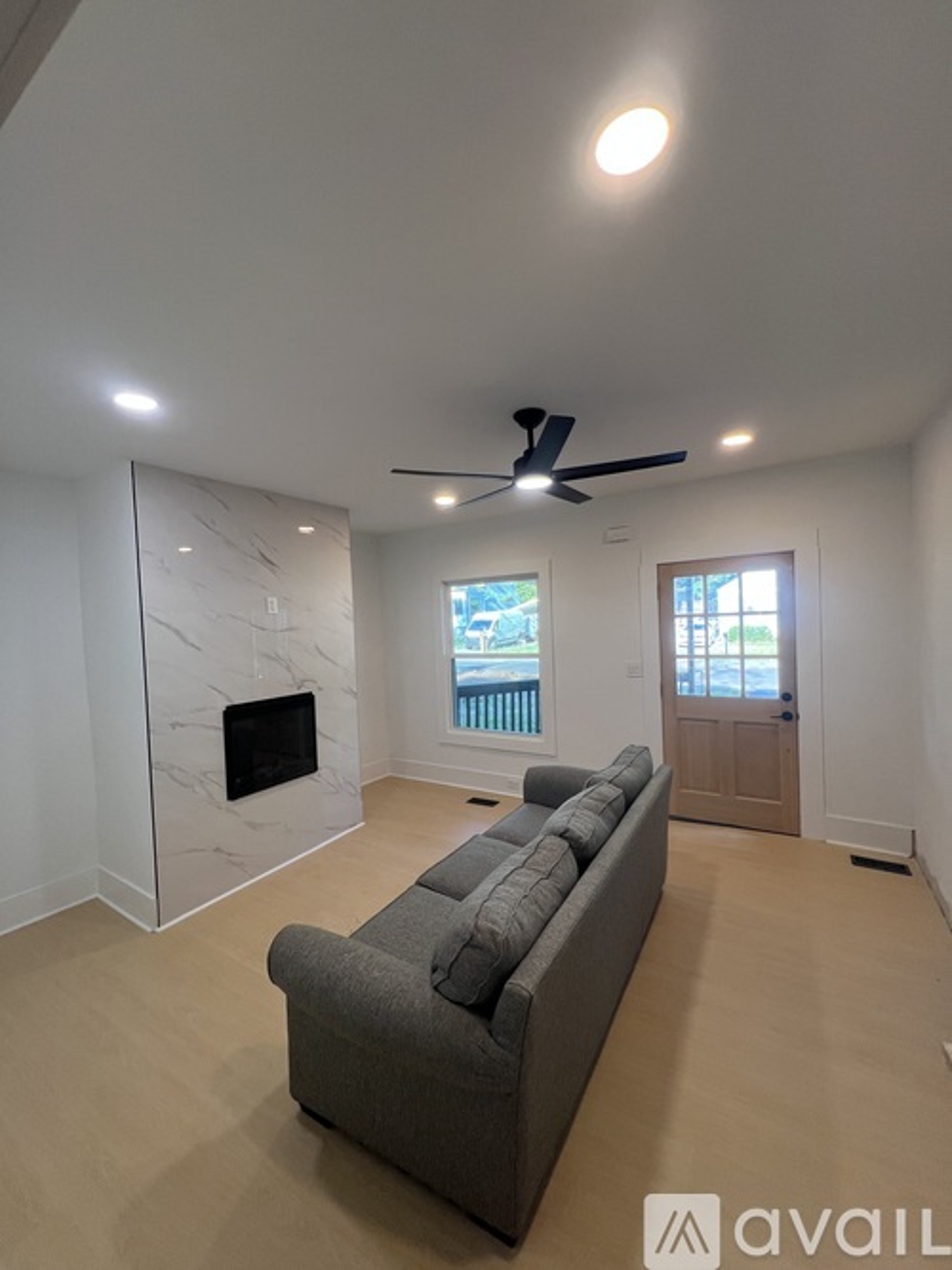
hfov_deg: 89.9
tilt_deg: -0.9
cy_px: 635
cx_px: 476
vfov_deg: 106.2
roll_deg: +2.5
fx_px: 477
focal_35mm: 13
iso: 100
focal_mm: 1.57
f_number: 1.8
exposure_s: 1/120
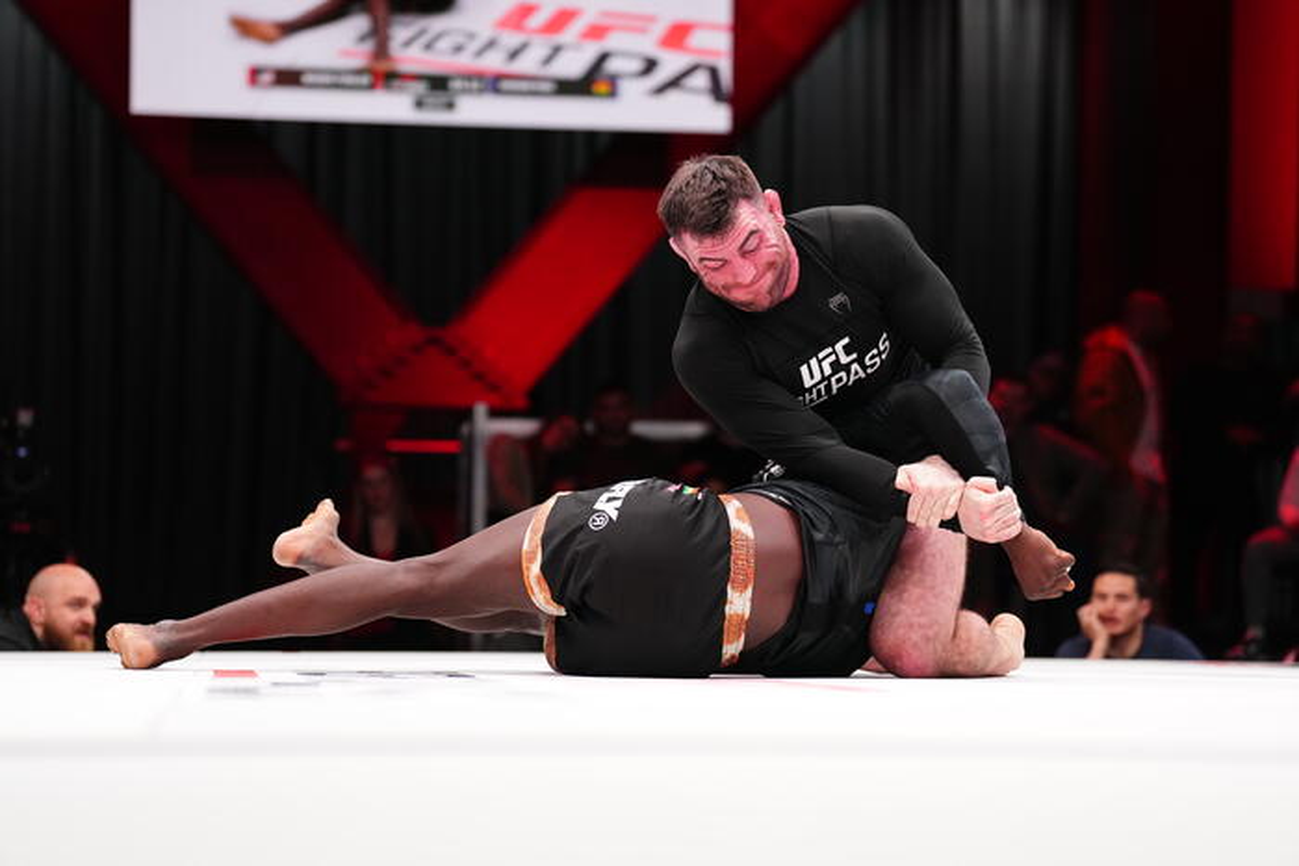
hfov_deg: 21.2
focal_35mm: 96
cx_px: 650
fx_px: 3464
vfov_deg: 14.3
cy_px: 433
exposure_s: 1/800
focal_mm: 96
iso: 3200
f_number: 2.8
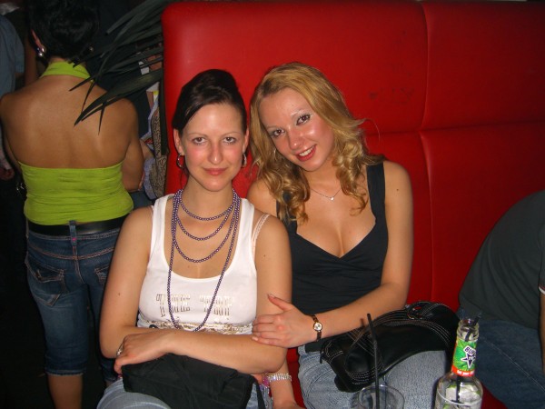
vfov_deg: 37.7
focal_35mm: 38
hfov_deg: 49.0
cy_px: 204
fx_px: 598
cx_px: 272
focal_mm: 7.9
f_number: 2.8
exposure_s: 1/60
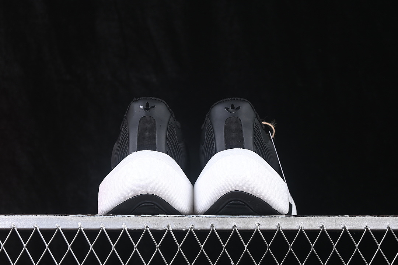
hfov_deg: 27.0
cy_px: 132
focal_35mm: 75
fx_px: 829
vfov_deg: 18.2
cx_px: 199
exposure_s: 1/60
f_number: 6.3
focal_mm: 50
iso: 160
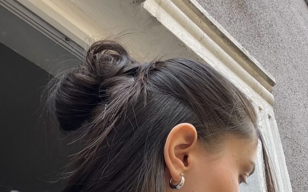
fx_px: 361
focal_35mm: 43
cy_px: 156
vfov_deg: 29.1
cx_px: 153
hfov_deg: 46.2
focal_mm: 2.71
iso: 100
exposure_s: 1/112
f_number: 2.2
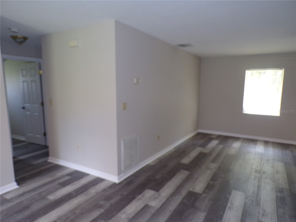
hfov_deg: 71.6
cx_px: 148
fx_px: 205
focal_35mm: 24
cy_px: 111
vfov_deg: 56.8
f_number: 3
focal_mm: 4.3
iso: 200
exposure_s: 1/34
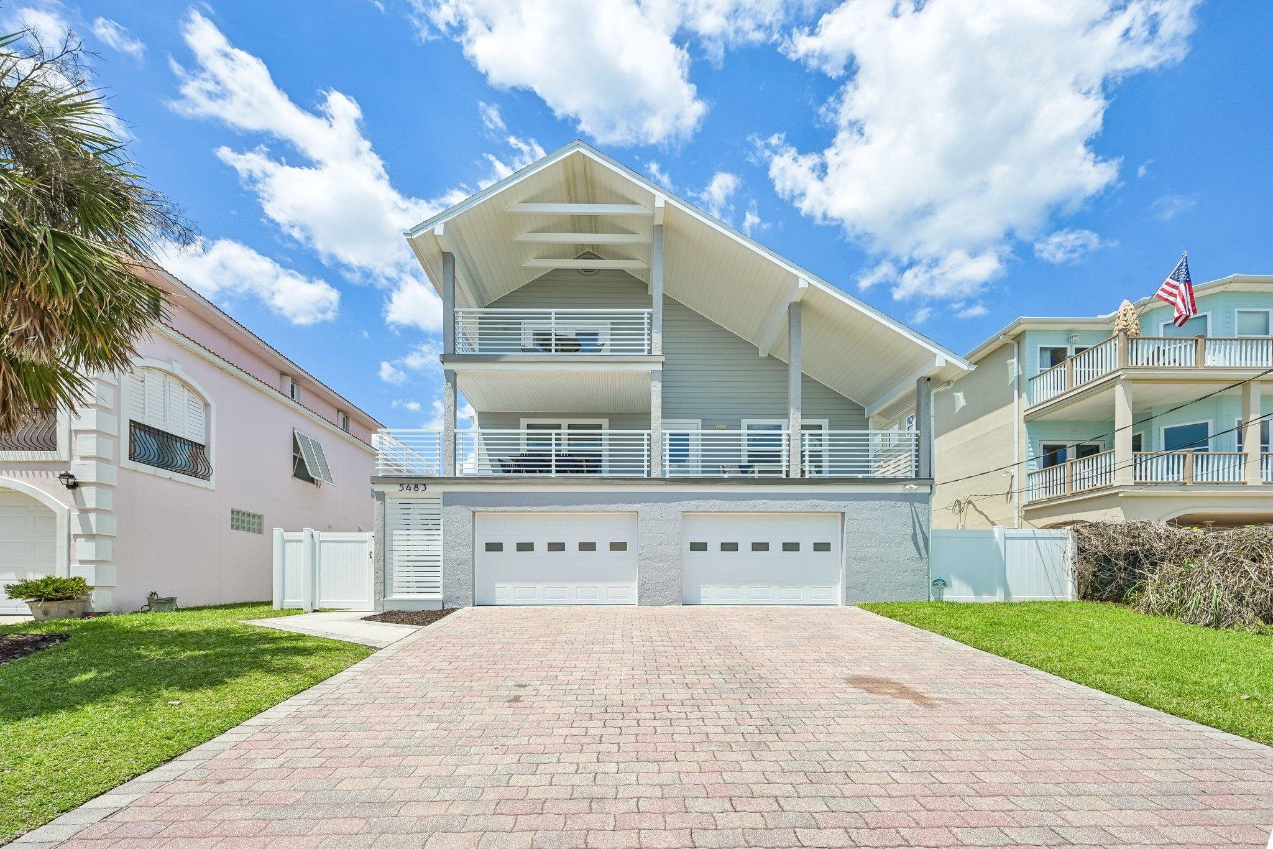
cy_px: 424
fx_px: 495
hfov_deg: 104.3
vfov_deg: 81.2
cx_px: 636
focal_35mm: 14
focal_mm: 14
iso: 100
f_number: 8
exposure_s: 1/250
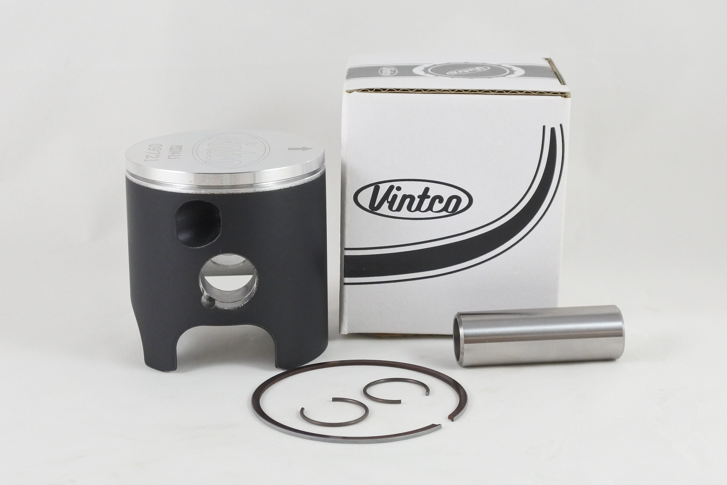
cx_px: 364
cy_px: 242
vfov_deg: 29.9
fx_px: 909
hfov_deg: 43.6
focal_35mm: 45
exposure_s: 1/125
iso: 560
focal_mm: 16.8
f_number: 4.5
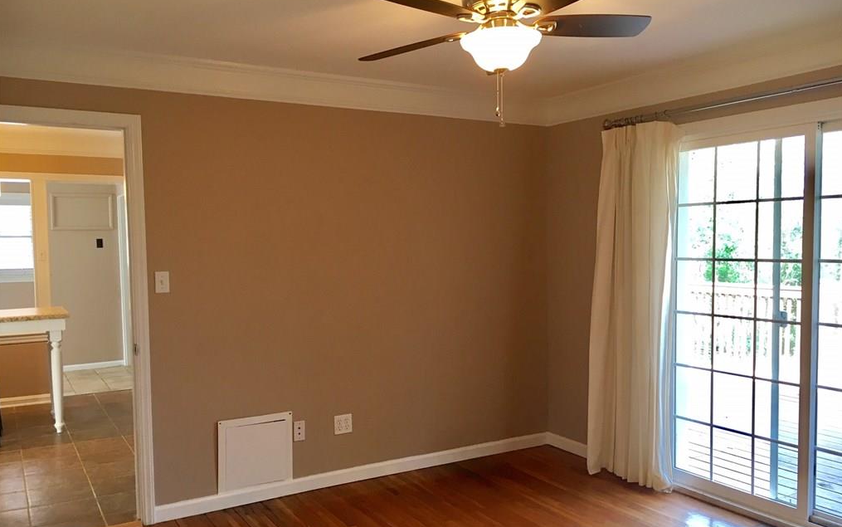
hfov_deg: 61.2
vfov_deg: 40.6
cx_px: 420
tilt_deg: -4.4
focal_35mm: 31
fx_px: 712
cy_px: 283
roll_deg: +1.4
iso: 50
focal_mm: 4.15
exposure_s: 1/30
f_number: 2.2
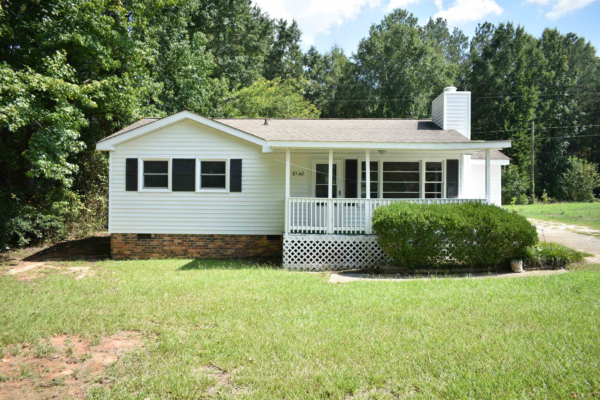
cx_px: 300
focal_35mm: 27
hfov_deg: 67.4
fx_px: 450
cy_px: 200
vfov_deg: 47.9
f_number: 3.5
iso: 100
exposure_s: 1/400
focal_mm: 18
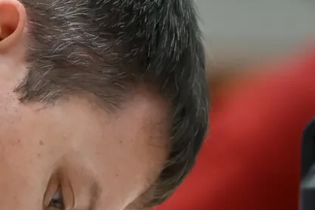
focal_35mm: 1436
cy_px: 314
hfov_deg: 1.4
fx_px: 12569
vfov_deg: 1.0
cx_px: 25
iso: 1250
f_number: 2.8
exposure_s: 1/160
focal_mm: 200
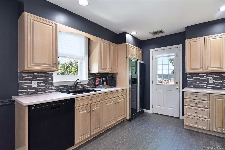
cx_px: 112
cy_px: 75
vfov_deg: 72.0
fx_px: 103
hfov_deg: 95.0
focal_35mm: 16
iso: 640
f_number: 8
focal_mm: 11
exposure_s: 1/30
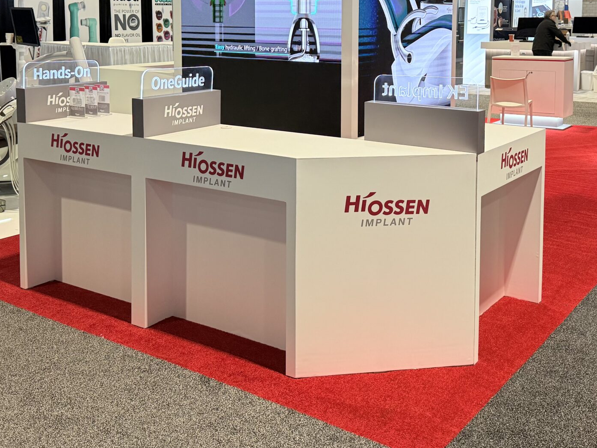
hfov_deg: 42.9
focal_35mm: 44
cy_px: 77
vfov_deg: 31.8
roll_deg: +0.0
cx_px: 295
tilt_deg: -4.6
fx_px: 759
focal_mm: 6.76
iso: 160
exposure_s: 1/96
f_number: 1.78
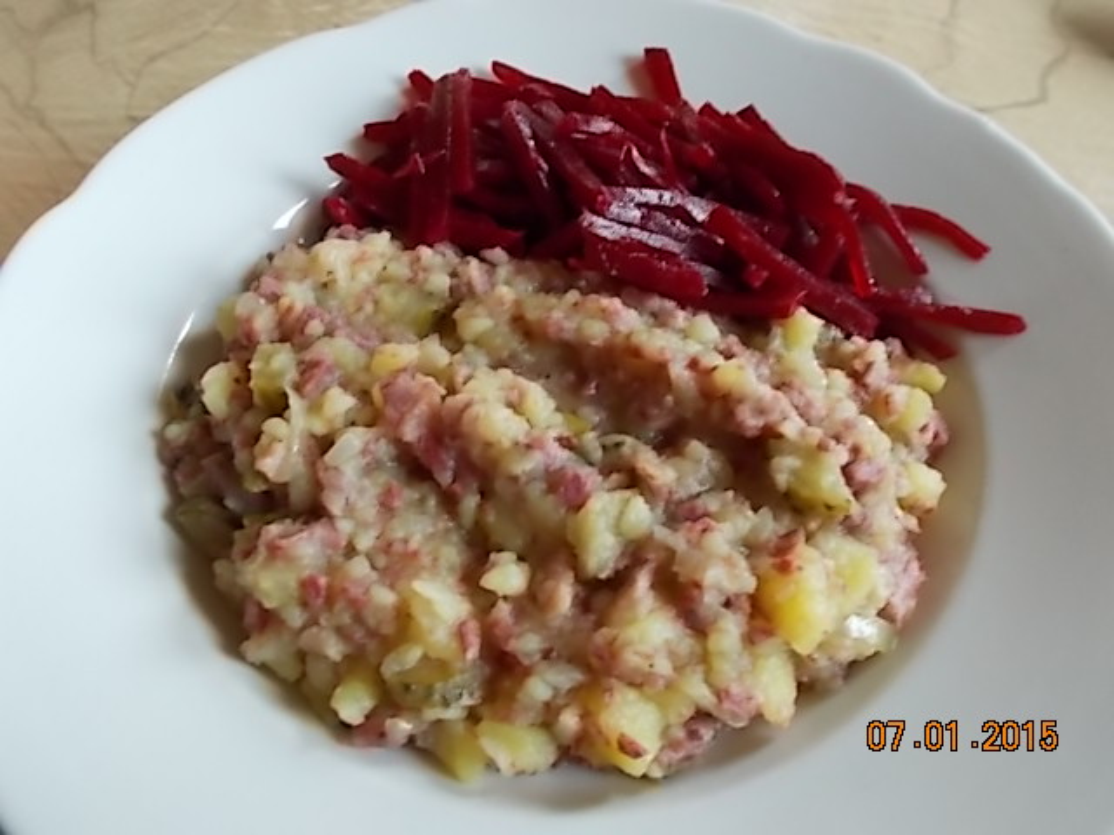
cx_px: 557
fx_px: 965
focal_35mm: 30
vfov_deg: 46.8
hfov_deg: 60.0
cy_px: 418
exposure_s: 1/5
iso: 200
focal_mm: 5.3
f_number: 3.4
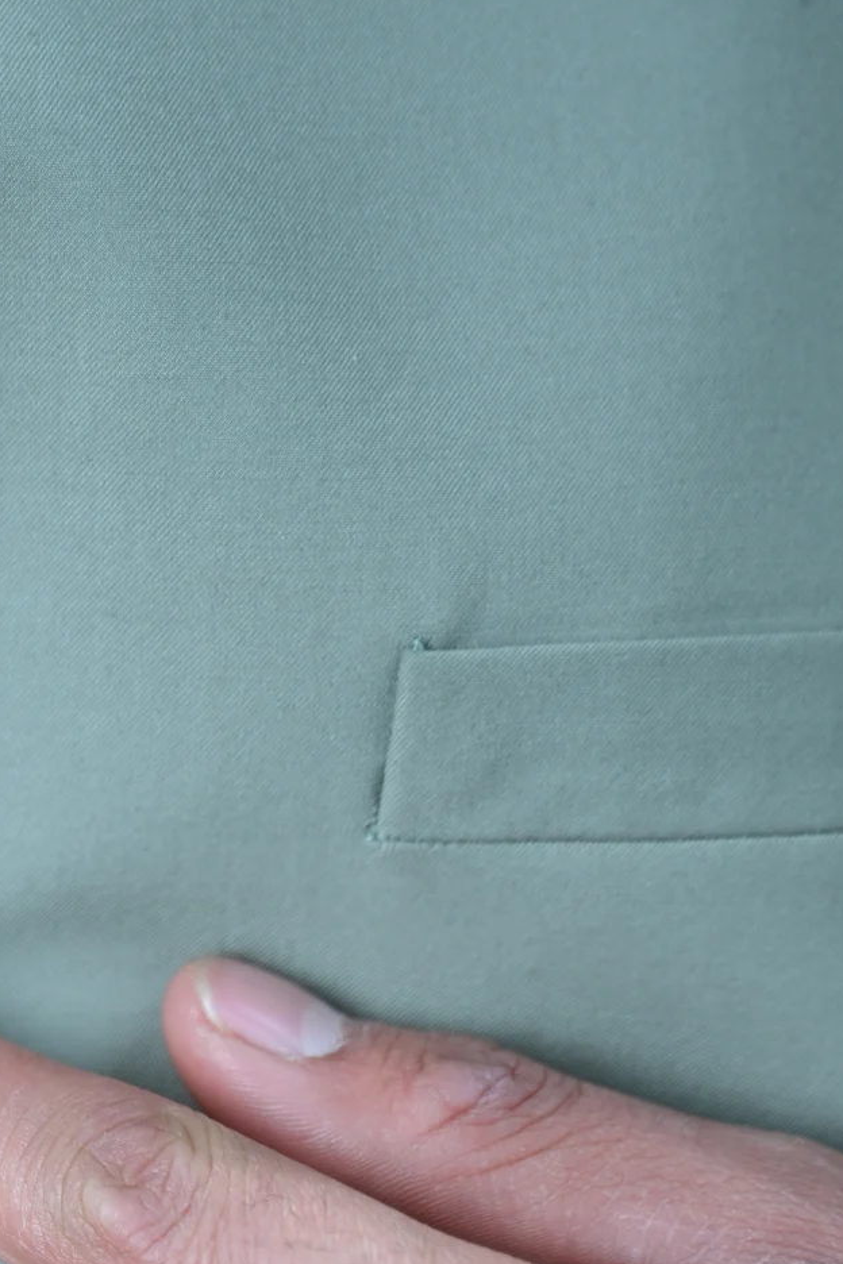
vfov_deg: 12.7
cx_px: -282
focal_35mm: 158
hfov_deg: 8.6
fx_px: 5549
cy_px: 1445
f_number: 2.8
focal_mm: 58
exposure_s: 1/125
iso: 200
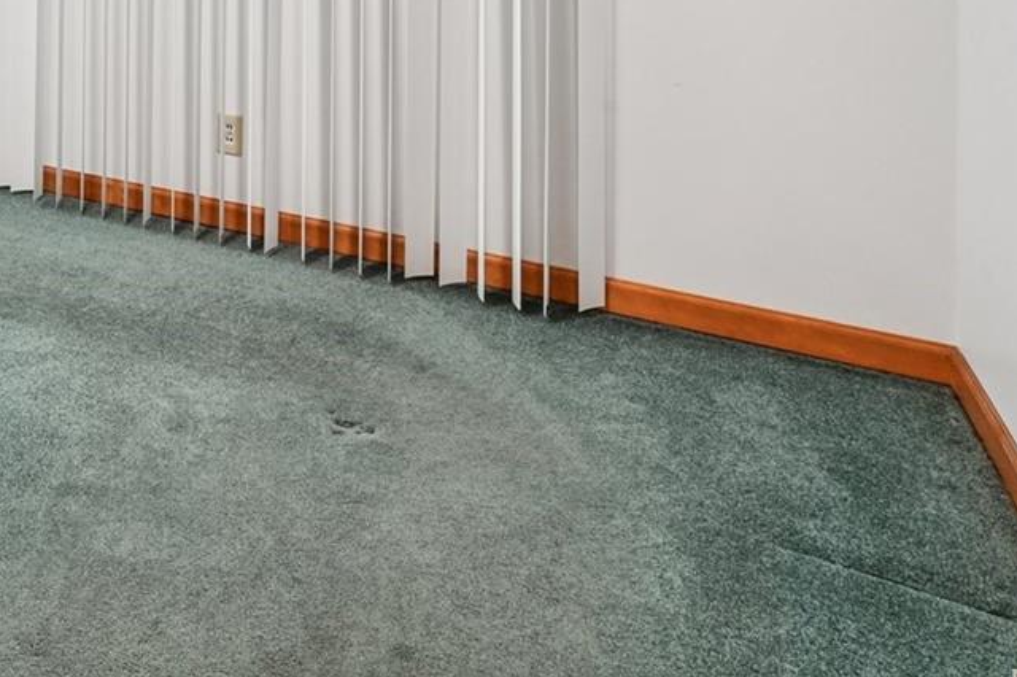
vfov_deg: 31.8
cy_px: -127
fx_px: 988
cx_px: -3
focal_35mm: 35
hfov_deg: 45.7
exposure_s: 1/4
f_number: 11
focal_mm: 14
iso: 400
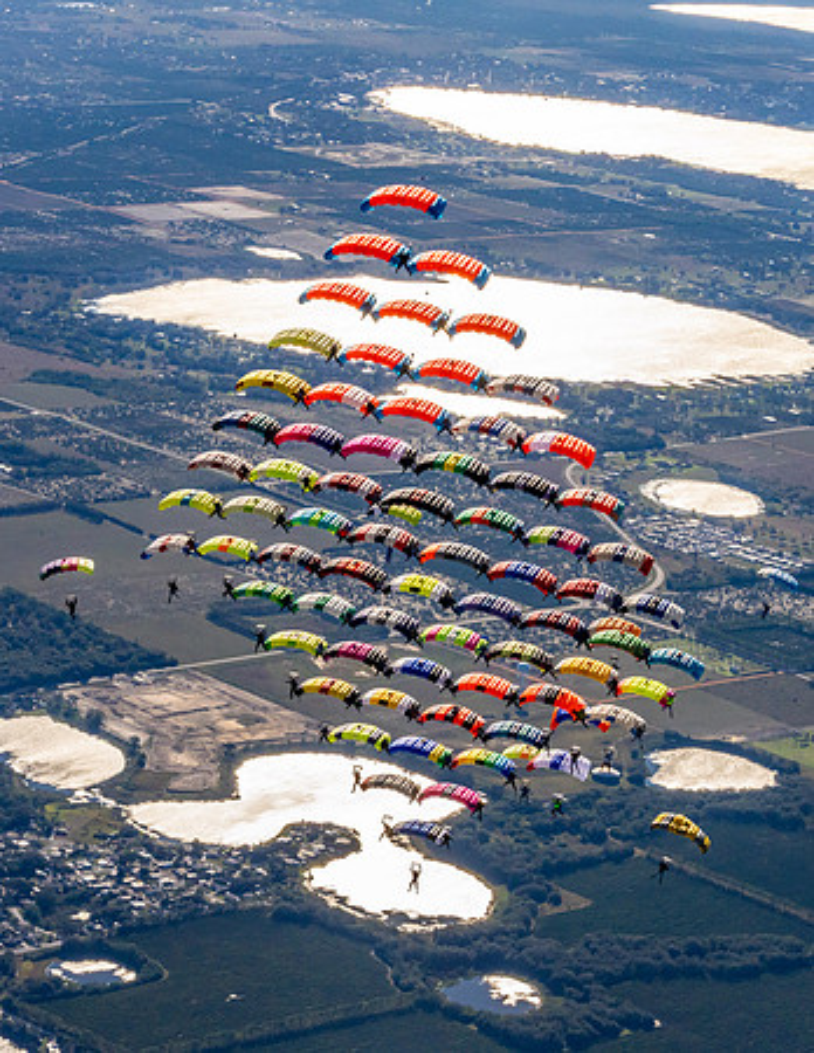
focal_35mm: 120
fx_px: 3688
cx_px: 482
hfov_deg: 12.6
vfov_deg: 16.2
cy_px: 504
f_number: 16
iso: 1250
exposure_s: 1/2000
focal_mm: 70
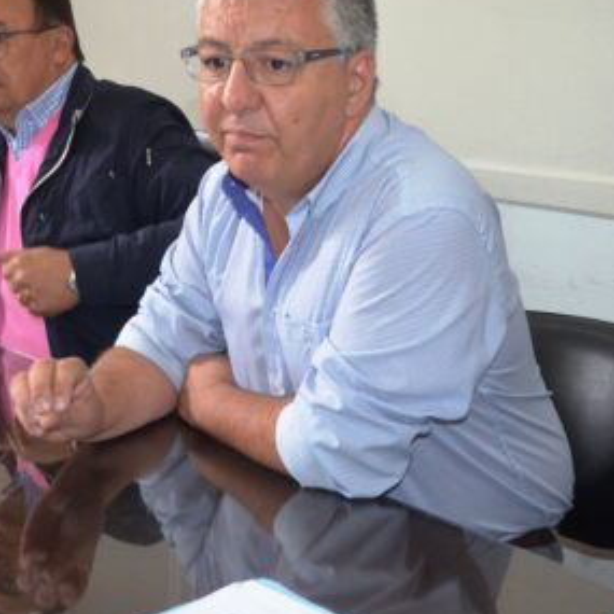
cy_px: 262
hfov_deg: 30.6
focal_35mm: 56
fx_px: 1124
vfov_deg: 30.5
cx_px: 310
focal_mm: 18
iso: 1100
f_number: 3.5
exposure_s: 1/60
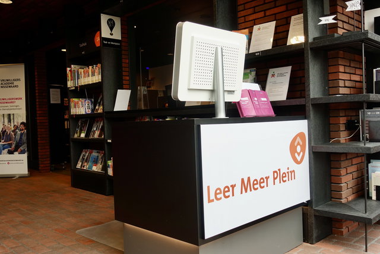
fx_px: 359
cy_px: 127
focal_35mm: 34
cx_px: 190
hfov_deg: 55.8
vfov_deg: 38.9
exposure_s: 1/60
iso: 125
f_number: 2.8
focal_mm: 12.48
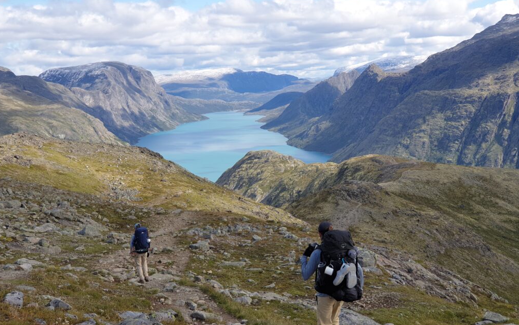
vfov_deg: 23.1
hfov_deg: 36.3
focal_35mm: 56
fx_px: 792
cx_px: 258
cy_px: 195
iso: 100
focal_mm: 6
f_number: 2.4
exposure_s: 1/557
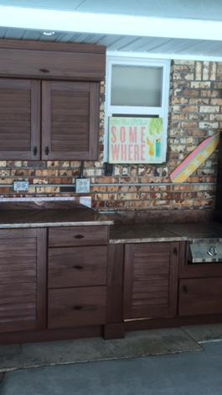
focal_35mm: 43
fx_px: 449
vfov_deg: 47.3
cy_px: 198
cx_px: 67
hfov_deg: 27.5
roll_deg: -0.4
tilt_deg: -7.9
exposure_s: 1/120
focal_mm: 4.15
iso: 32
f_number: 2.2
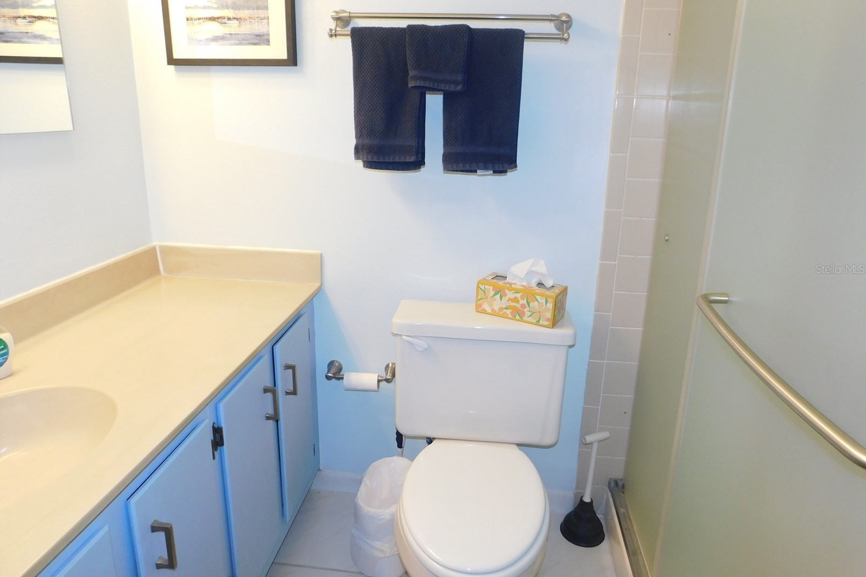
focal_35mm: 24
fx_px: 577
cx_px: 433
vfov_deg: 53.1
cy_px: 269
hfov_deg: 73.7
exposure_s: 1/30
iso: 160
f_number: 3
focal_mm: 4
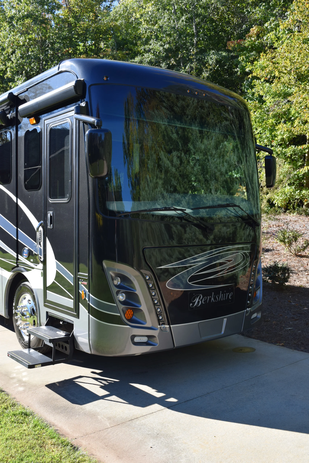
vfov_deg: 53.1
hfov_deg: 36.9
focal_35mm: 36
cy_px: 232
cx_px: 154
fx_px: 463
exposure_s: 1/250
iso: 280
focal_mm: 24
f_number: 8
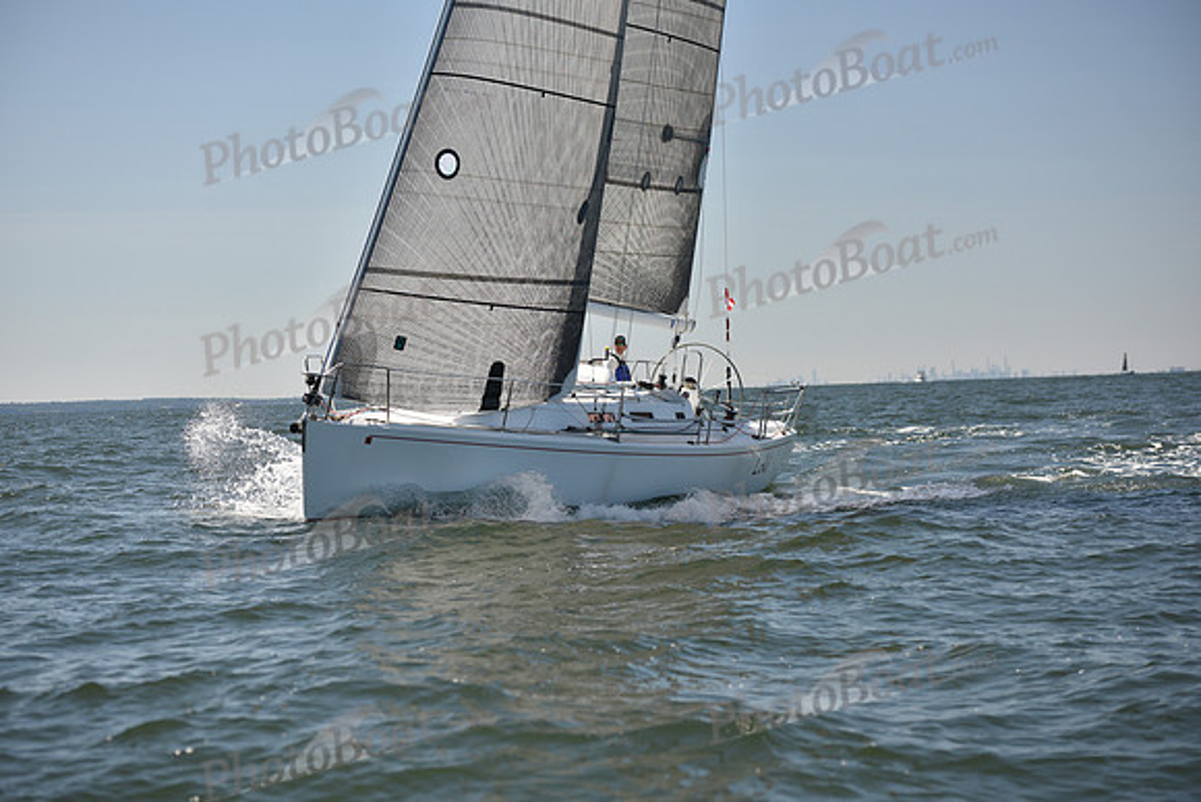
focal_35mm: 90
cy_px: 401
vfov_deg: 15.2
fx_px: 3003
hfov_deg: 22.6
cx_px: 600
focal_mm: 90
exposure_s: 1/1250
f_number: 3.5
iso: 250
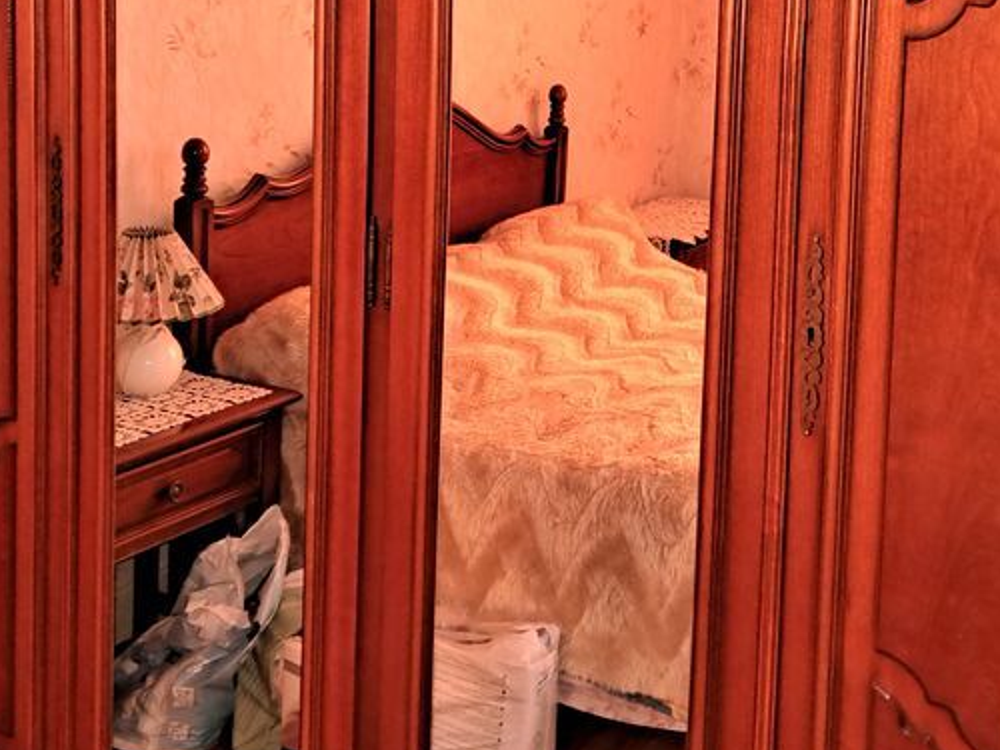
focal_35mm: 48
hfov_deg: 39.2
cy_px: 86
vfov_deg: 29.1
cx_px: 666
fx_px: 1387
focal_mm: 5.23
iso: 640
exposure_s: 1/33
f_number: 1.8
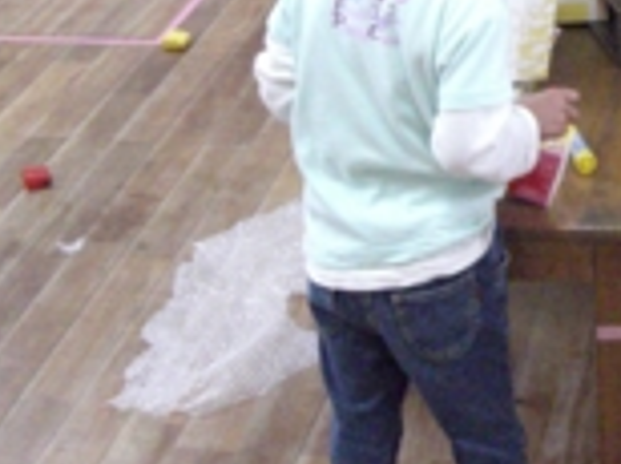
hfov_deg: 18.9
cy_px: -93
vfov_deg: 14.4
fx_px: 1773
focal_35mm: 99
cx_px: 710
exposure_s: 1/100
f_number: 3.1
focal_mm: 6.3
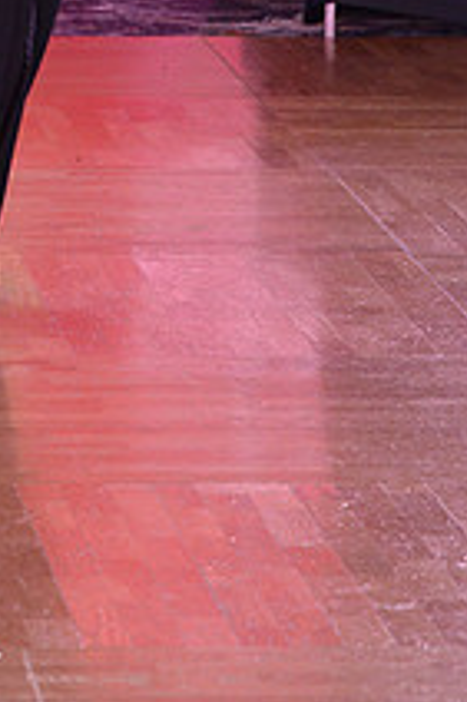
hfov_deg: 3.8
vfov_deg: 5.8
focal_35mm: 356
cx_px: -108
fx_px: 6938
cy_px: -205
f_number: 7.1
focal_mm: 130
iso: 2000
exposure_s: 1/250
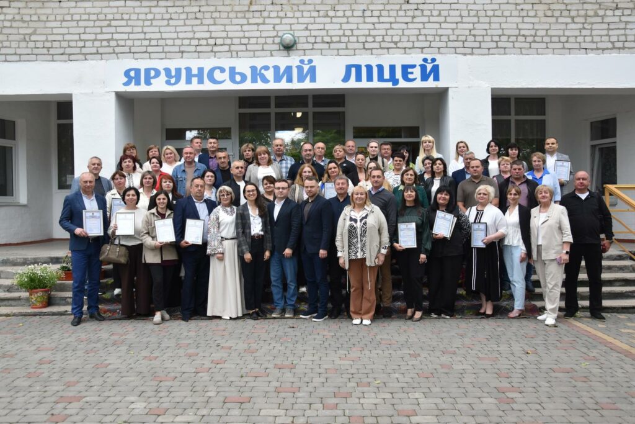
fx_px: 556
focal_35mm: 32
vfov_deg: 41.7
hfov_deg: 59.5
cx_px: 318
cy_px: 212
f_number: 5
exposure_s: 1/250
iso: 400
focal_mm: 21
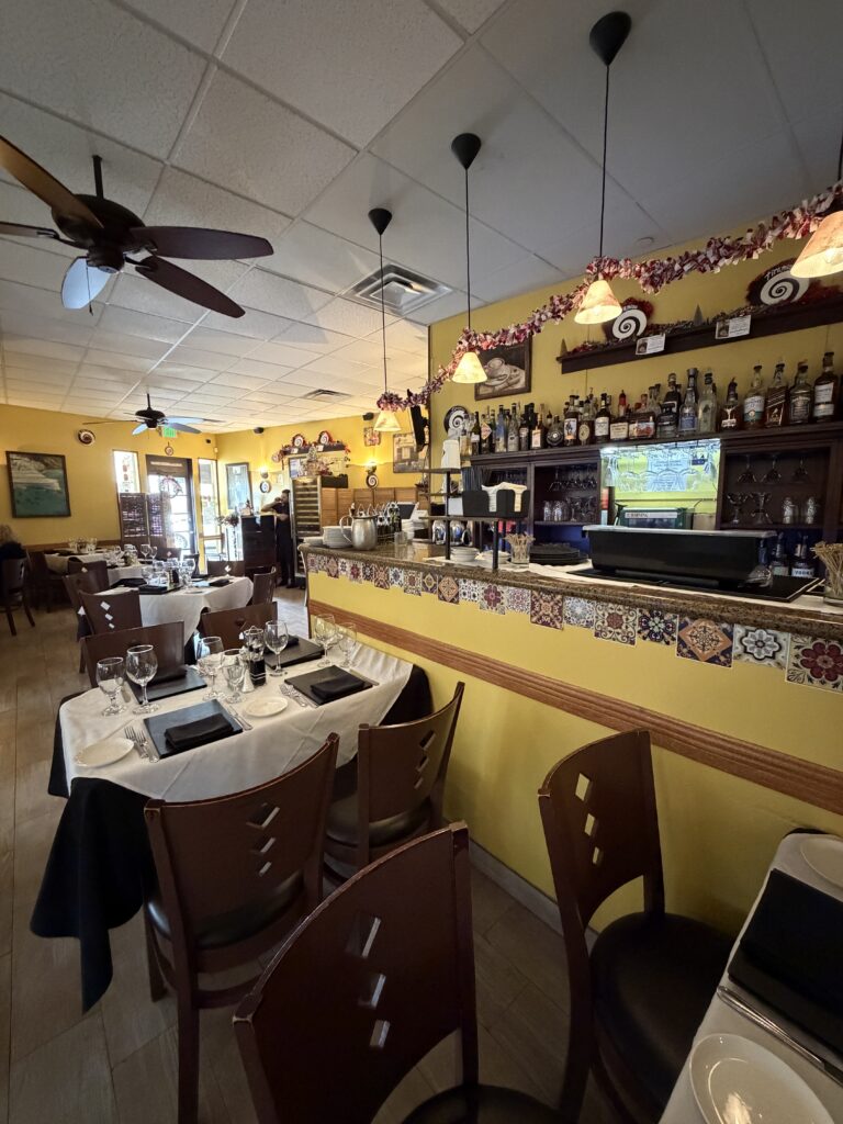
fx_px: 455
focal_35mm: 14
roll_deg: +0.7
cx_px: 422
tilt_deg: -7.0
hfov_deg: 85.7
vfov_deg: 102.1
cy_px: 562
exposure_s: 1/60
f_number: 2.2
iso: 1250
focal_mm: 2.22
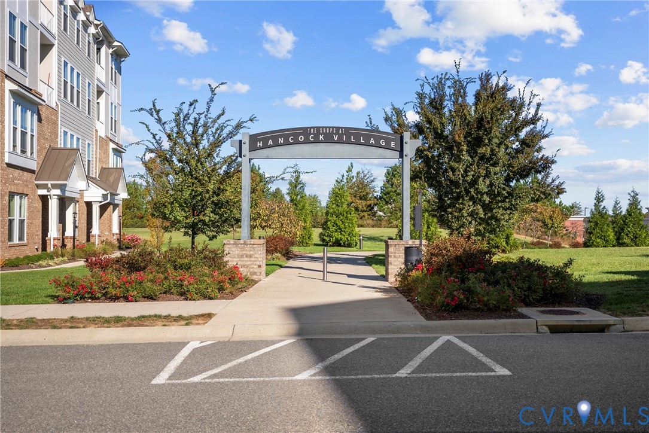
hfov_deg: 54.4
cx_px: 324
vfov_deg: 37.9
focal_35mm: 35
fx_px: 631
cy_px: 216
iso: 100
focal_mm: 35
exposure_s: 1/500
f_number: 4
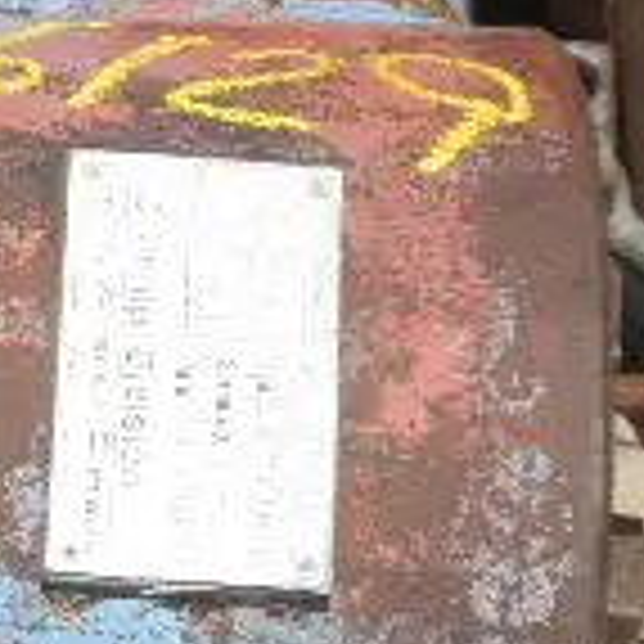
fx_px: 3662
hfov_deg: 9.6
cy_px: 383
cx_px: -509
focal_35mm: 174
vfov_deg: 10.0
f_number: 9.6
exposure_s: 1/100
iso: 64
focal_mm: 7.9
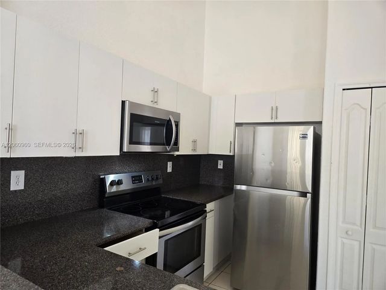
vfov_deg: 58.9
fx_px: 256
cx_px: 193
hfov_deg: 73.9
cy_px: 145
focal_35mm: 23
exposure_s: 1/120
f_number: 1.8
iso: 250
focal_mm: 5.4
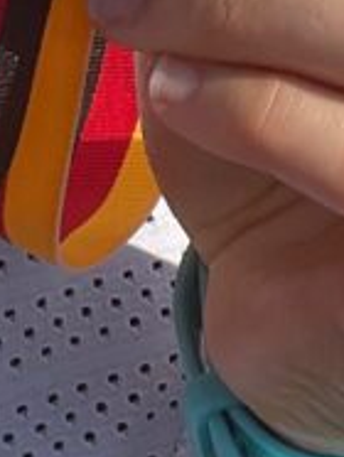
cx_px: -69
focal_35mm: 165
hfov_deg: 8.9
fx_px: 2181
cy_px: -49
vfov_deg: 11.8
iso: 25
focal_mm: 2.71
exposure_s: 1/900
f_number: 2.2
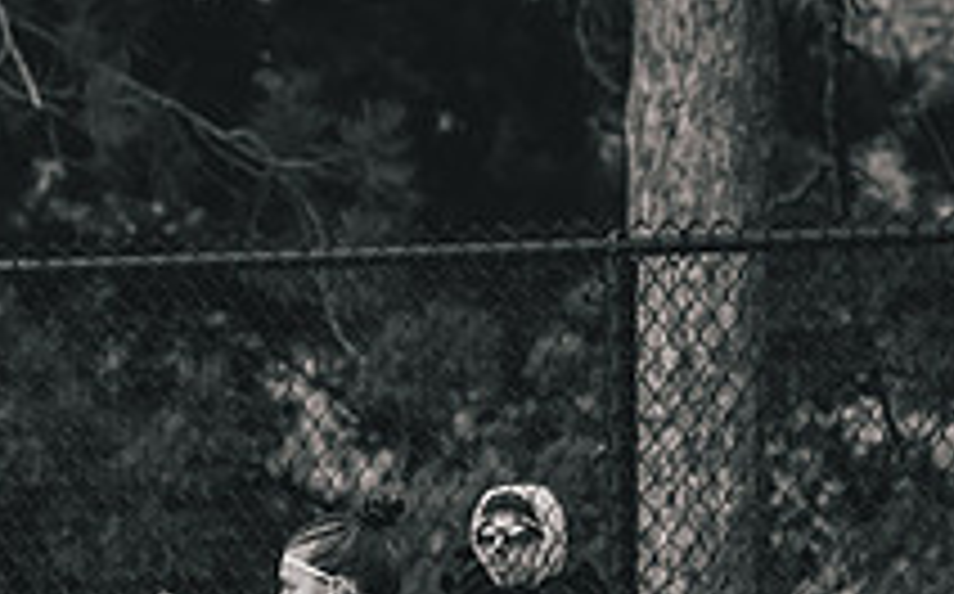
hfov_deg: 6.3
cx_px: 354
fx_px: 8727
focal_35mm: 336
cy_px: 923
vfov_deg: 3.9
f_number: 2.8
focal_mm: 94
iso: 400
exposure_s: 1/1000
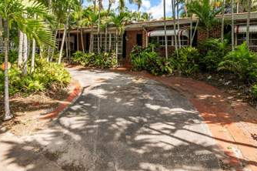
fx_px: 169
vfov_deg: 51.9
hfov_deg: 74.3
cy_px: 49
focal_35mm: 24
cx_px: 138
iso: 250
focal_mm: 11
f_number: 8
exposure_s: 1/200
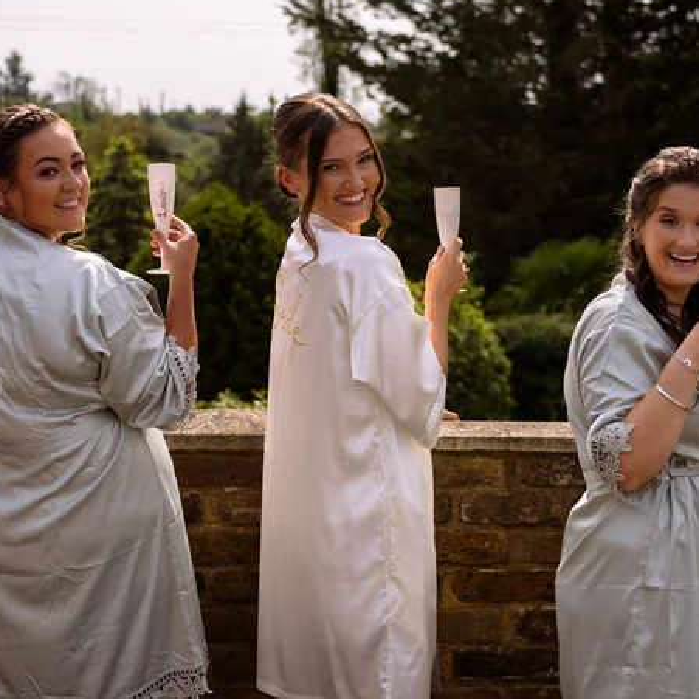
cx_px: 400
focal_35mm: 74
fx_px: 1691
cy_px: 306
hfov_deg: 23.3
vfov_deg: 23.3
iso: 100
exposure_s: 1/1250
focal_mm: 34
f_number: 2.8
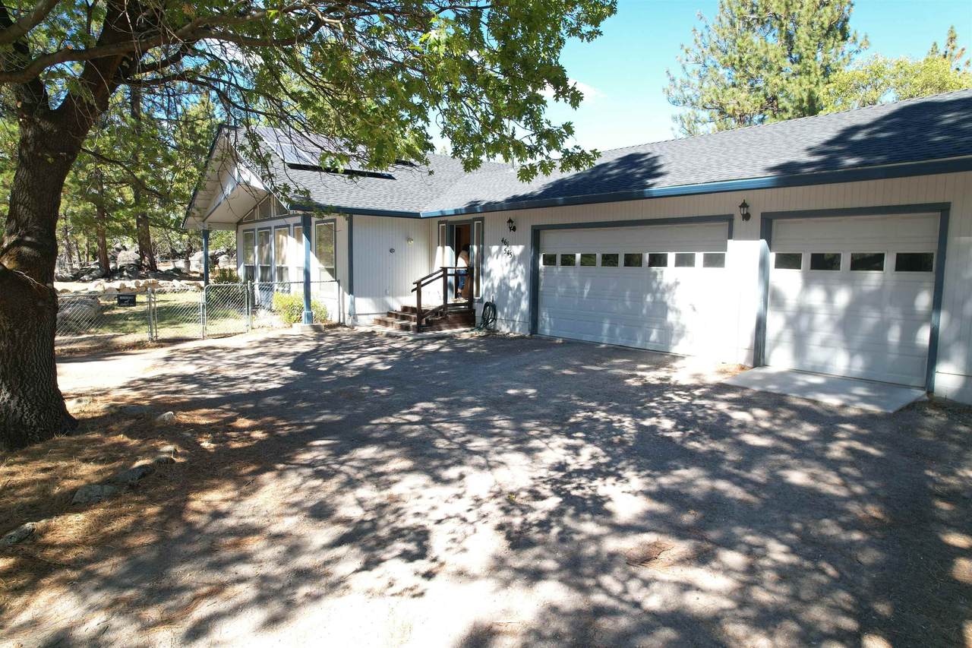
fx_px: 594
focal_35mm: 22
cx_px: 486
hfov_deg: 78.6
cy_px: 324
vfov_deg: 57.2
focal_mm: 8.38
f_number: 2.8
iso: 100
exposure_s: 1/20
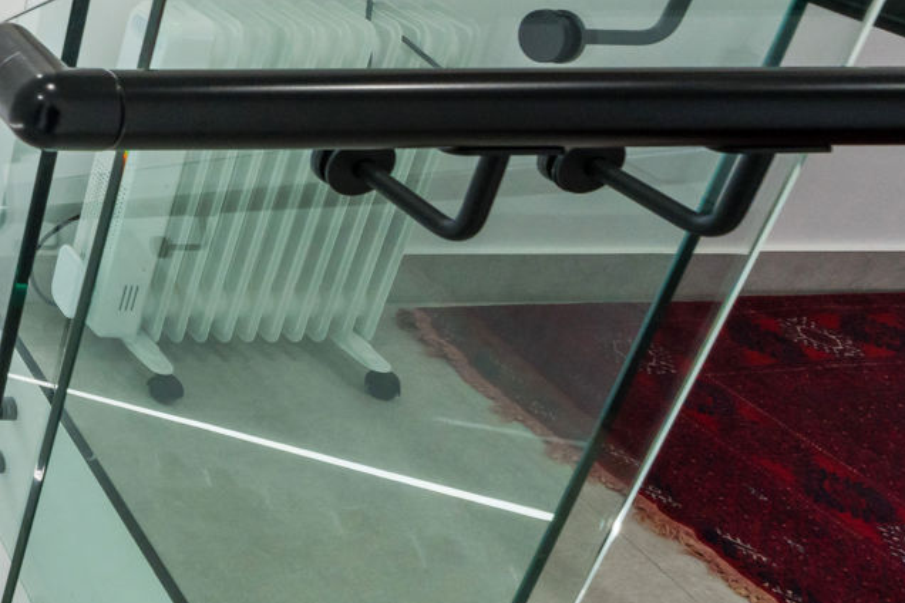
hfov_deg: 27.4
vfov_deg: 28.6
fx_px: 1106
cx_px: -501
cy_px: 1
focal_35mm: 44
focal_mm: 14
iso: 800
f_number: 11
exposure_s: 1/30
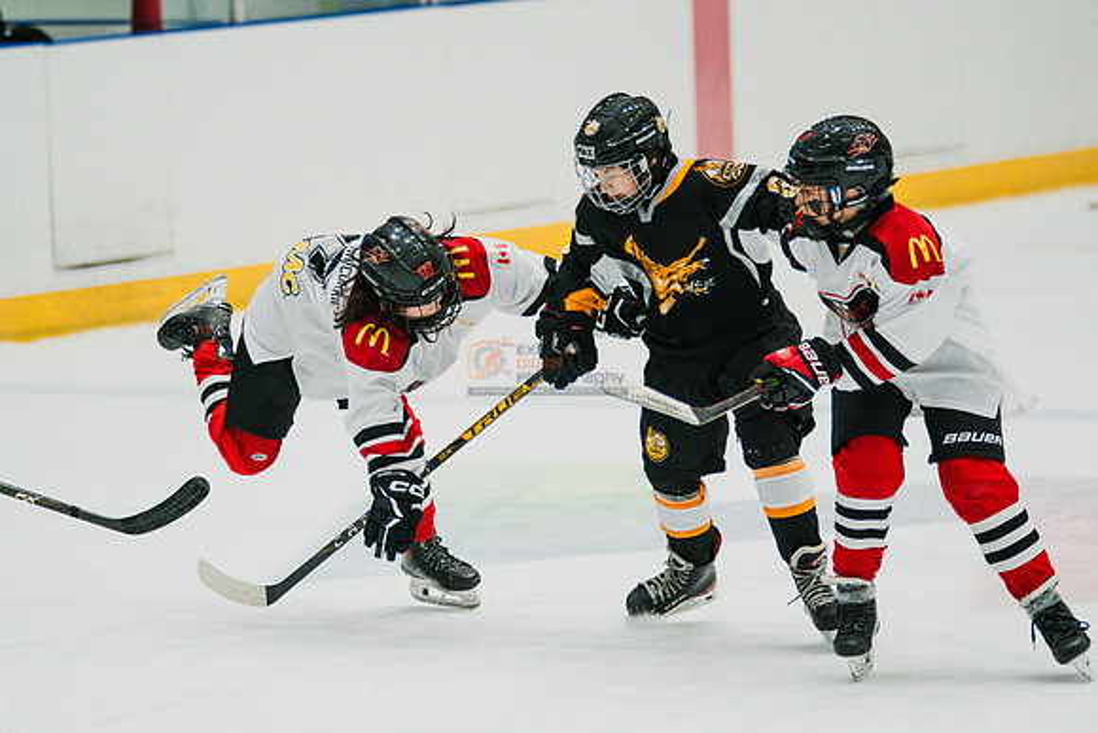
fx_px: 8367
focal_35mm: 274
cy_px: 414
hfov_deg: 7.5
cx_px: 489
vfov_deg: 5.0
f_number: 3.2
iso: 3200
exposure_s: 1/2000
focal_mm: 209
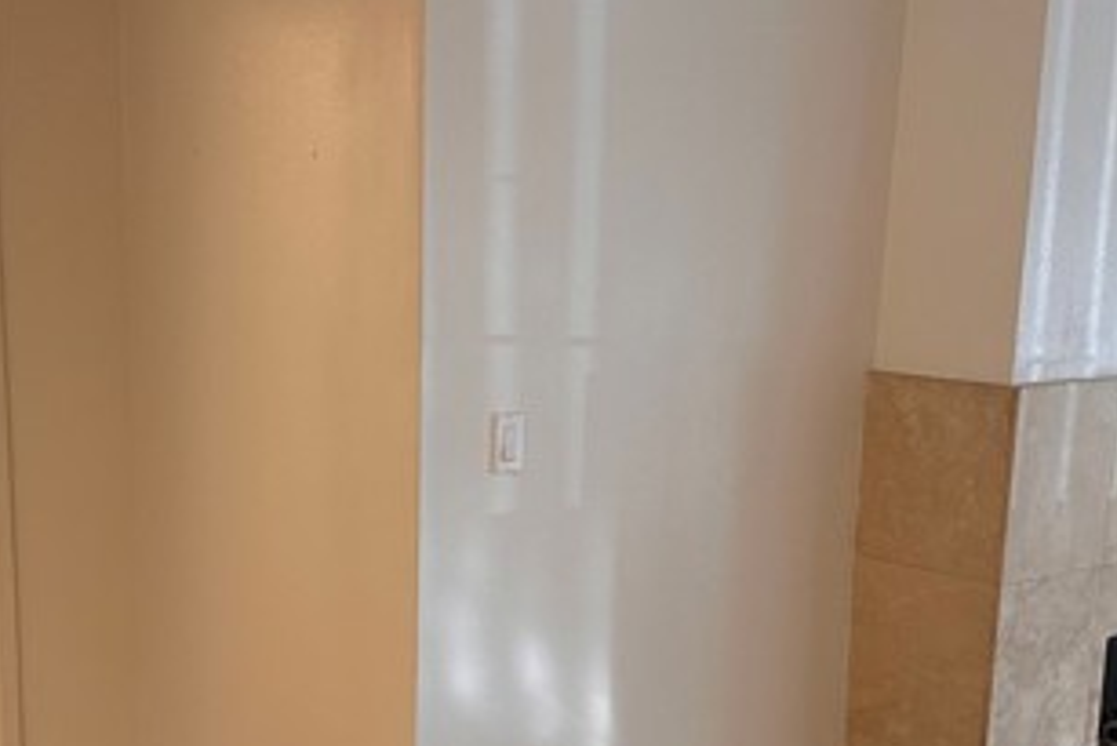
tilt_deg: -12.6
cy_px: 568
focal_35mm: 52
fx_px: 1614
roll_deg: -1.3
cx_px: 455
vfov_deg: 25.7
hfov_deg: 38.0
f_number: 1.78
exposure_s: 1/120
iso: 200
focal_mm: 6.86
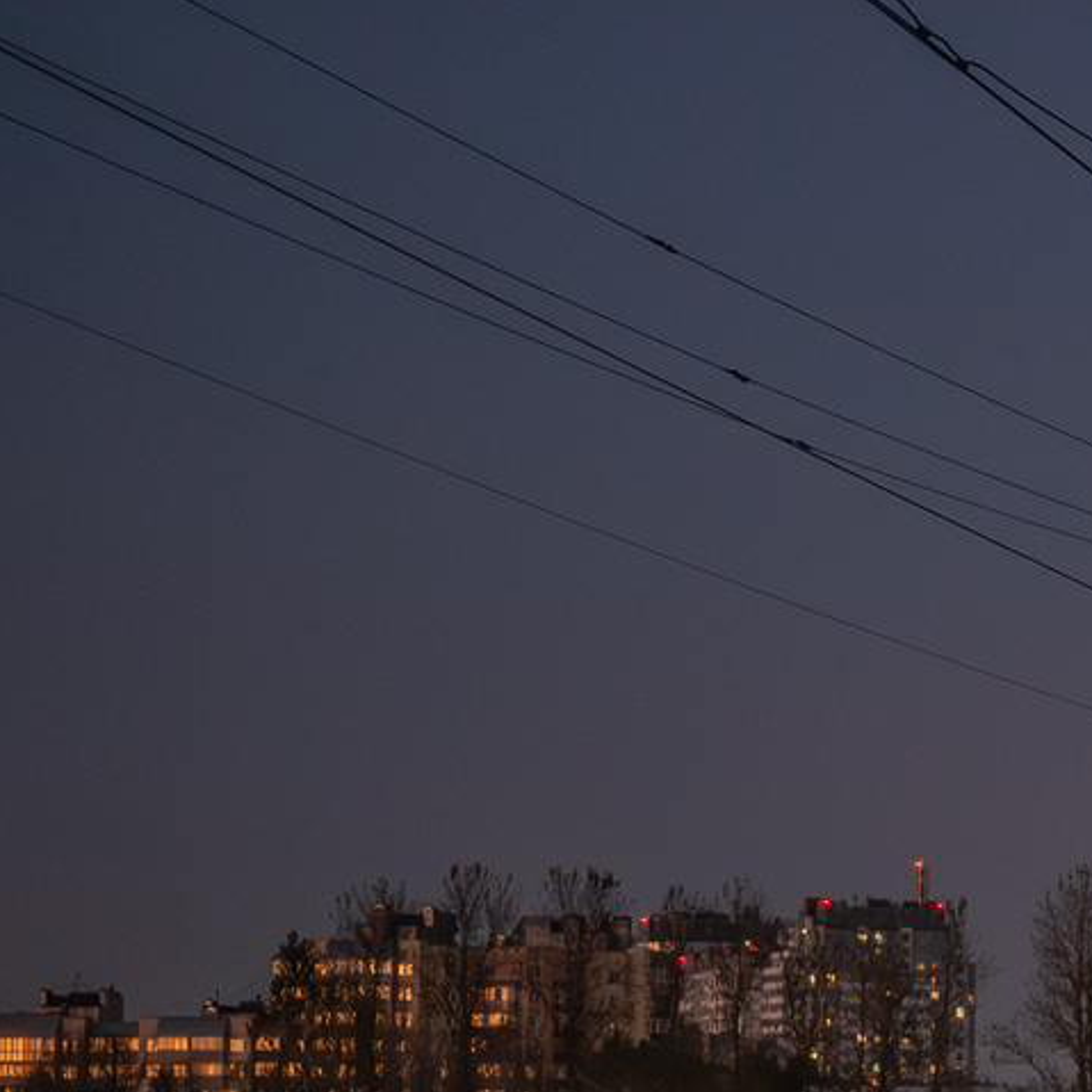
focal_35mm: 133
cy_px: 902
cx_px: 1665
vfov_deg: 13.1
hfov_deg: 12.4
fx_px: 4747
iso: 3200
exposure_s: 1/250
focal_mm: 50
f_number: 1.4
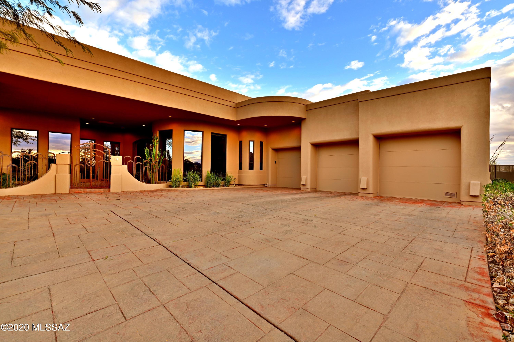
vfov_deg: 73.7
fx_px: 228
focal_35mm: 16
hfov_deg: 96.8
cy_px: 171
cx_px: 257
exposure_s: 1/30
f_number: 9
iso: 100
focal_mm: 16
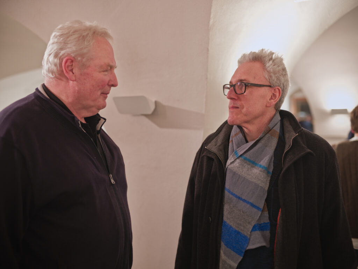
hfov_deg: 46.8
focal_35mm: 40
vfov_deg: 36.0
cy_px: 134
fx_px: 414
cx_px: 179
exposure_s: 1/80
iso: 1250
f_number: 2
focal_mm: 50
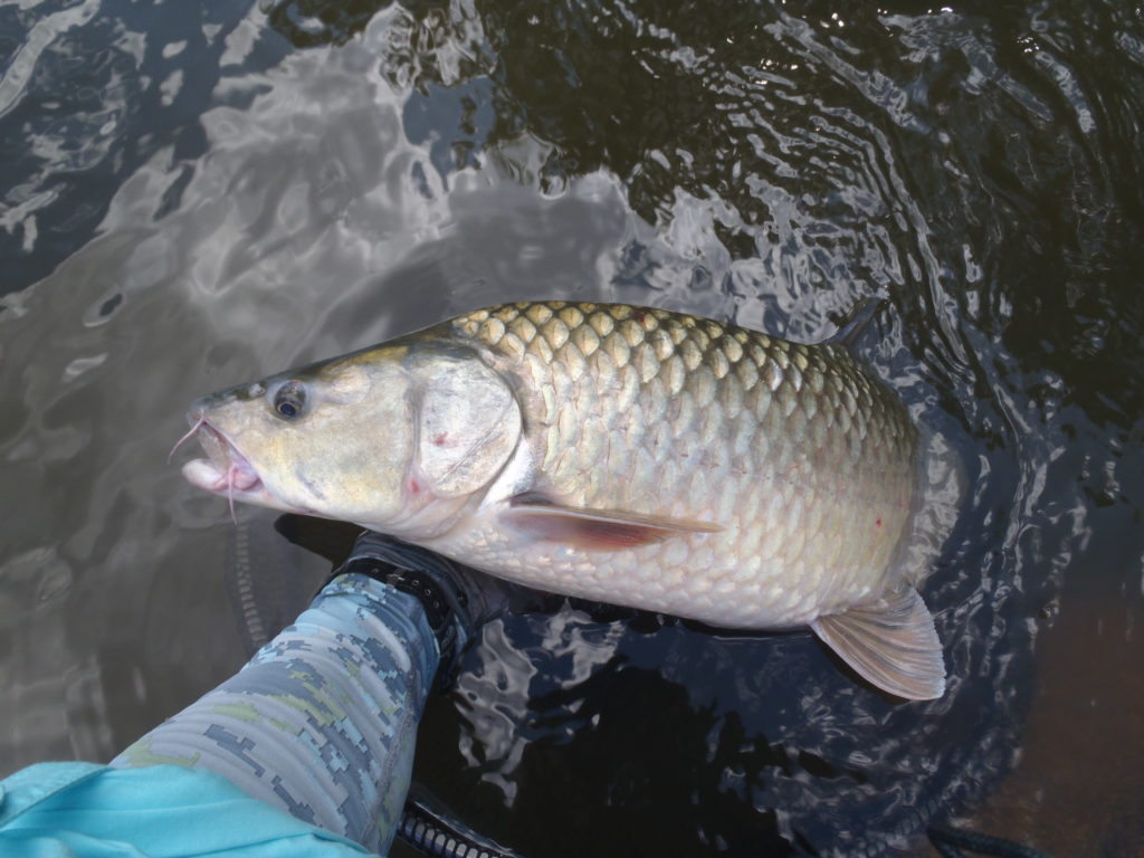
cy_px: 429
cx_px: 572
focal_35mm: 28
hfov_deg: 63.4
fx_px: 925
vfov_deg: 49.7
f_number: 3.9
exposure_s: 1/125
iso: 80
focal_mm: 5
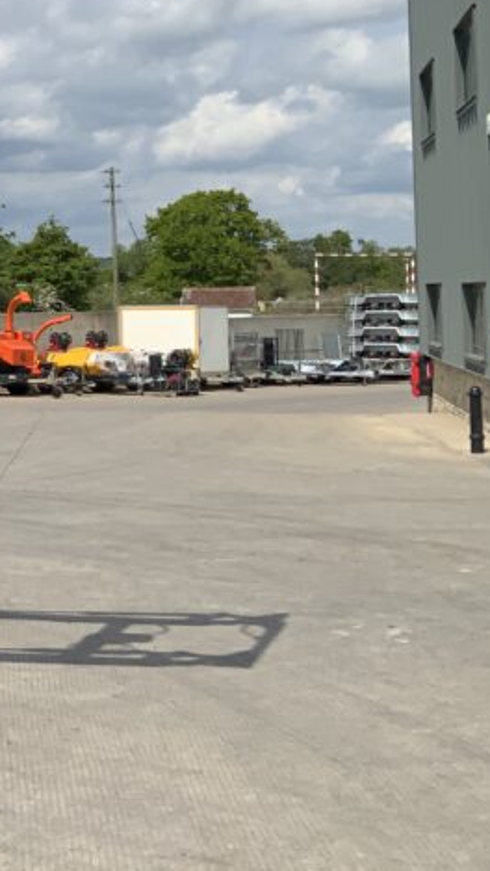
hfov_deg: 15.4
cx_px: -345
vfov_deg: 30.2
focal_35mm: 69
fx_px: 1593
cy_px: 240
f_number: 1.8
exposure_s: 1/2959
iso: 20
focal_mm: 3
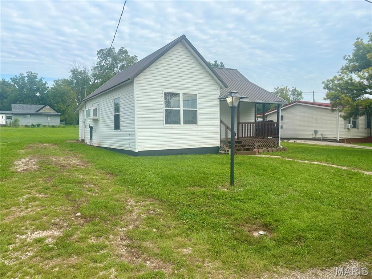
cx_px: 186
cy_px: 140
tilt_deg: -2.4
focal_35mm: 26
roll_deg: +1.5
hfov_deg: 67.3
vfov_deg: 53.1
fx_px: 279
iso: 50
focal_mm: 5.96
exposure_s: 1/2398
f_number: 1.6
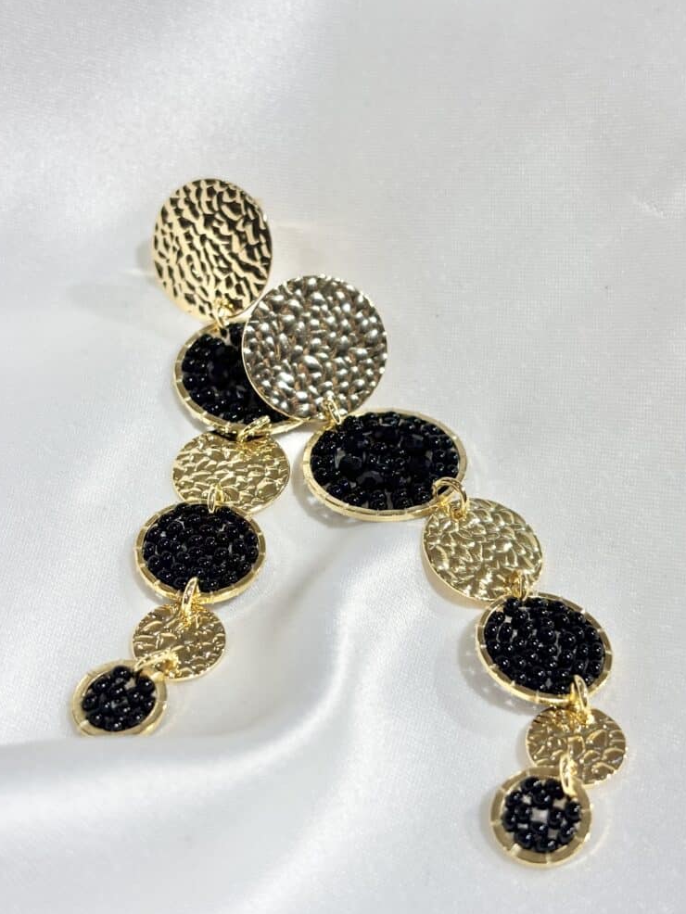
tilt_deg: -37.6
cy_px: 463
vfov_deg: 35.5
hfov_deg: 27.0
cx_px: 333
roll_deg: +5.4
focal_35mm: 54
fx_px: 1426
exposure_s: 1/198
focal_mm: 5.96
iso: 32
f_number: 1.6
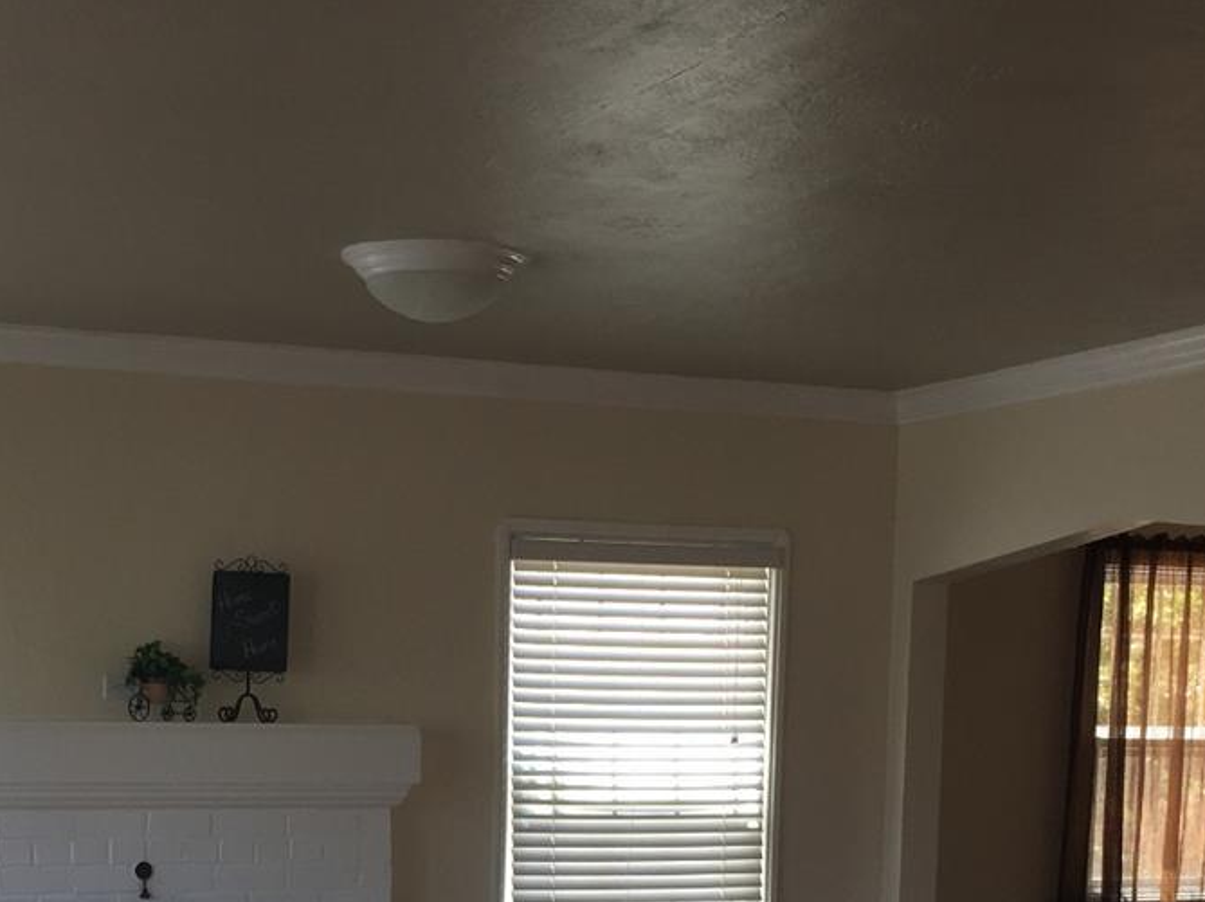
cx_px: 421
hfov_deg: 29.7
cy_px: 978
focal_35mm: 65
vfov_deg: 21.5
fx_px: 2261
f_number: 2.2
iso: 40
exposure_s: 1/60
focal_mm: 4.15
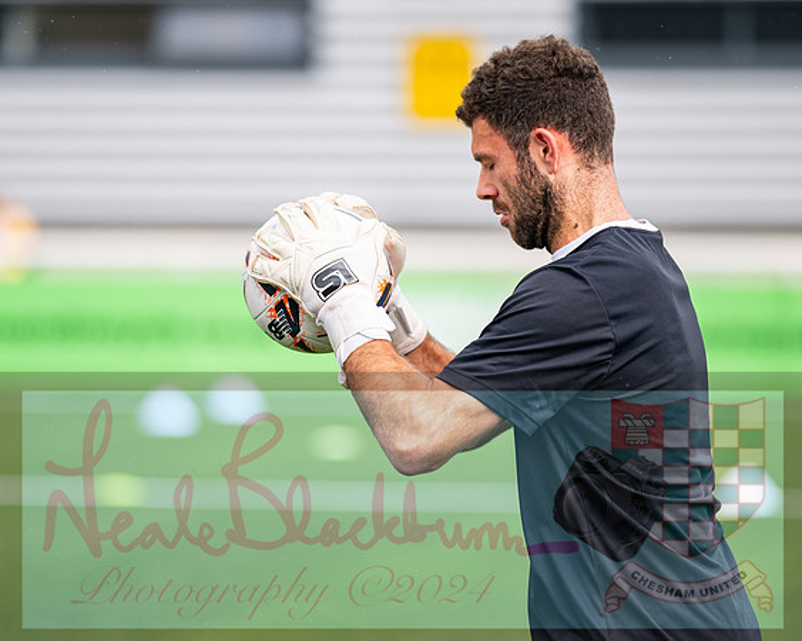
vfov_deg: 6.8
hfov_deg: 8.5
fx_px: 5398
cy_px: 320
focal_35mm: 227
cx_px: 401
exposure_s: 1/2500
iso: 200
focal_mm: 135
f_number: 1.9
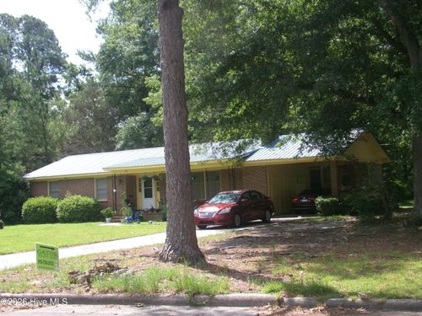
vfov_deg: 30.3
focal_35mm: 48
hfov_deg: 39.7
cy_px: 158
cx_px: 211
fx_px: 585
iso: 100
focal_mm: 8.5
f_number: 4.2
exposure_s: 1/250
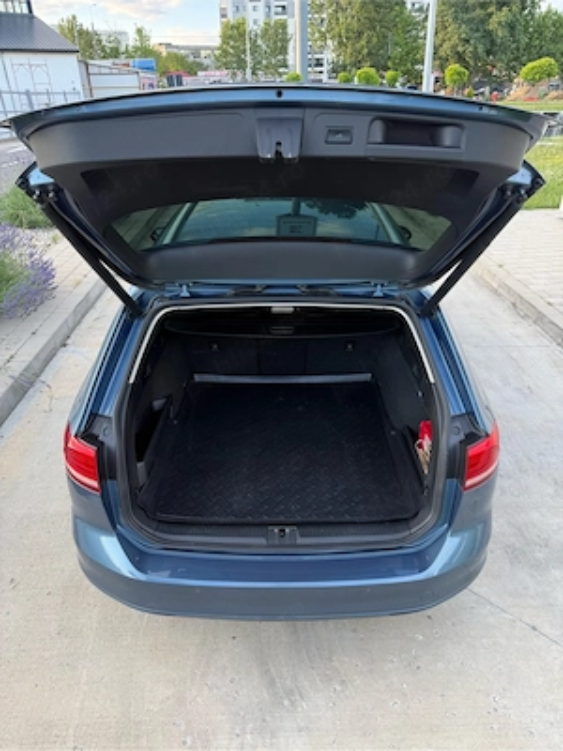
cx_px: 282
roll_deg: +1.7
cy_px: 376
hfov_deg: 56.8
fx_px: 520
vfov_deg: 71.6
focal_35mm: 24
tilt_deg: -28.3
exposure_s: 1/138
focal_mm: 6.76
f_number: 1.78
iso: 64
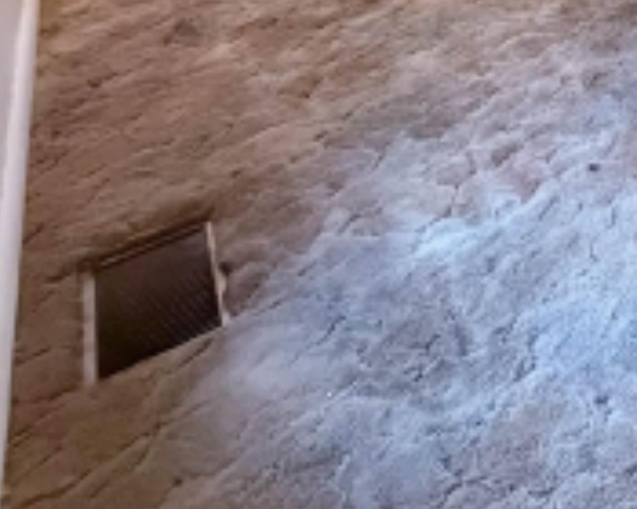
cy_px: -273
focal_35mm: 52
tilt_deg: -14.8
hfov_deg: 24.6
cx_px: 1028
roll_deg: +2.0
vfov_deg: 23.0
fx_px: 980
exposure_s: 1/60
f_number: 2.2
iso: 800
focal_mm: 2.22
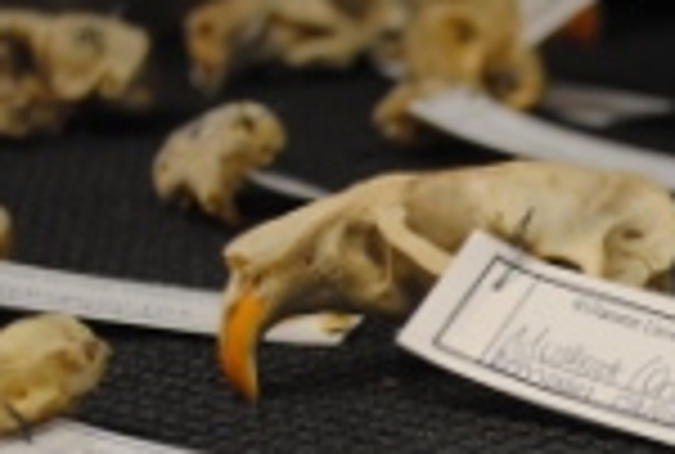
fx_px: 2689
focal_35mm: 143
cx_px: 932
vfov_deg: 9.5
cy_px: 548
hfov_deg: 13.7
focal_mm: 32
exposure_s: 1/50
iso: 200
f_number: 4.8
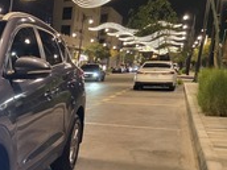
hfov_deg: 26.6
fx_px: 400
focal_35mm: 61
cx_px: -71
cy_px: 165
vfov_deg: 23.2
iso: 800
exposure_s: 1/120
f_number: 1.7
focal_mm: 6.3
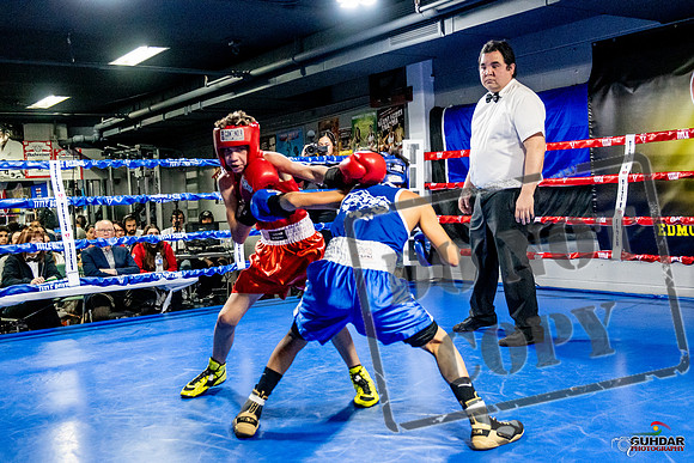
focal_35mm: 40
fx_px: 771
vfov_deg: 33.4
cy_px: 232
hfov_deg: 48.4
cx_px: 347
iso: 5000
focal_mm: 24
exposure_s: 1/800
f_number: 2.8
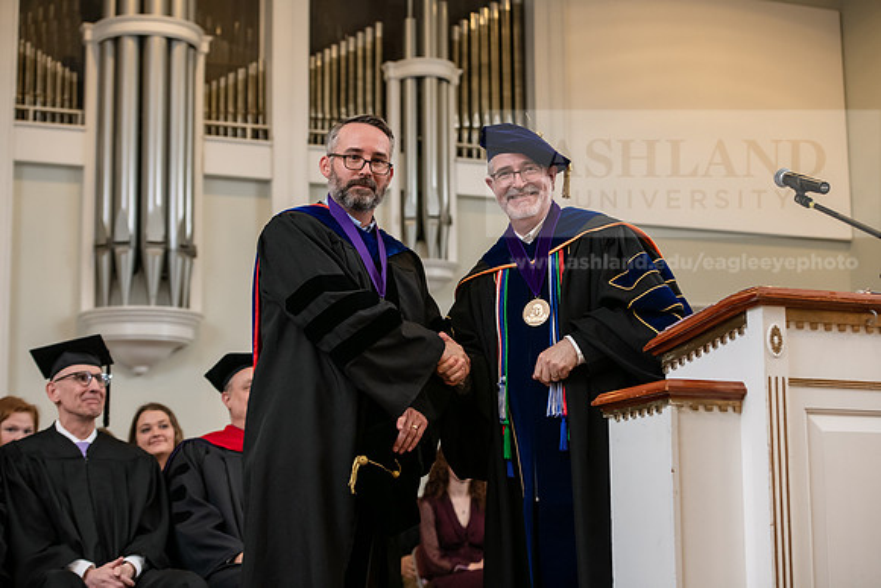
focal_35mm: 70
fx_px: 1713
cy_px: 294
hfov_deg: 28.8
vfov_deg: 19.5
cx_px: 440
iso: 1600
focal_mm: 70
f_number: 4.5
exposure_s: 1/200
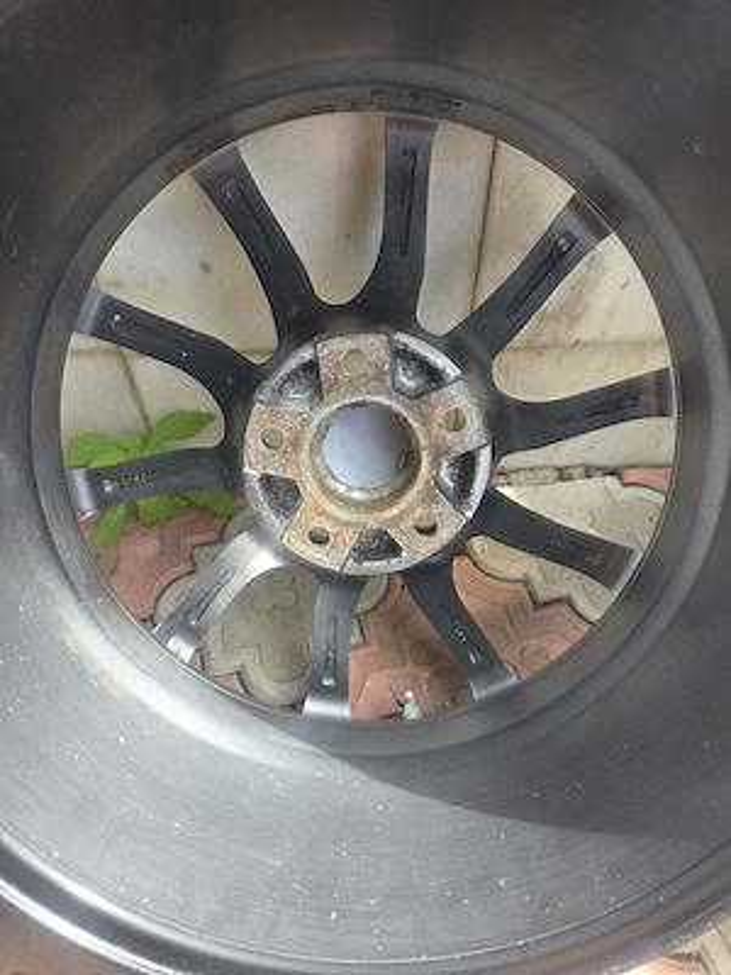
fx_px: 648
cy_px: 488
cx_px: 366
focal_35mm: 23
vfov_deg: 73.9
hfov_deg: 58.9
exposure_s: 1/182
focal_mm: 6.3
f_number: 1.7
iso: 40
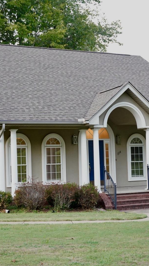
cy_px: 133
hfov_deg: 19.1
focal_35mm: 63
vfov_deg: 33.3
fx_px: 443
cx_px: 76
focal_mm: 40
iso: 2000
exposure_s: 1/640
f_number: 2.8
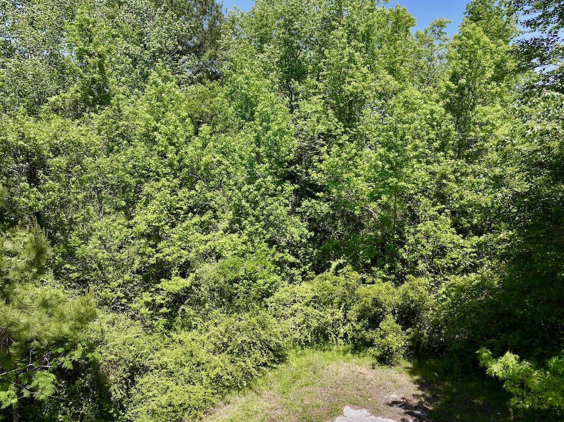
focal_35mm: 26
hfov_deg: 67.2
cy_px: 228
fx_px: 423
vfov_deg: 53.0
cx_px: 302
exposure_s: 1/120
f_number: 2.8
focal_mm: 12.29
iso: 100
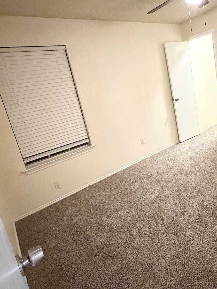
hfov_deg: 54.8
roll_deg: +10.8
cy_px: 126
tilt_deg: -14.5
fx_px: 201
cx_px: 155
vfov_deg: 71.3
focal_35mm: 24
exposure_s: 1/60
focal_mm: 2.22
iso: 1250
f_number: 2.2
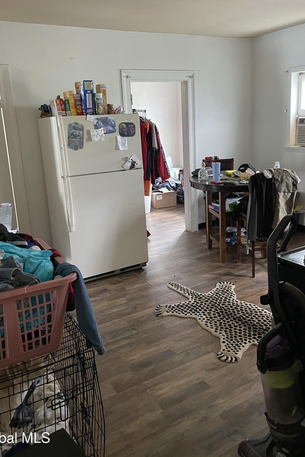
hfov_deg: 43.6
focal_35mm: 30
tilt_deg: -11.4
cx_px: 165
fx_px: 381
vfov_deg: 61.8
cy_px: 208
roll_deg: +2.2
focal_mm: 4.2
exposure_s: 1/40
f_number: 1.6
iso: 500
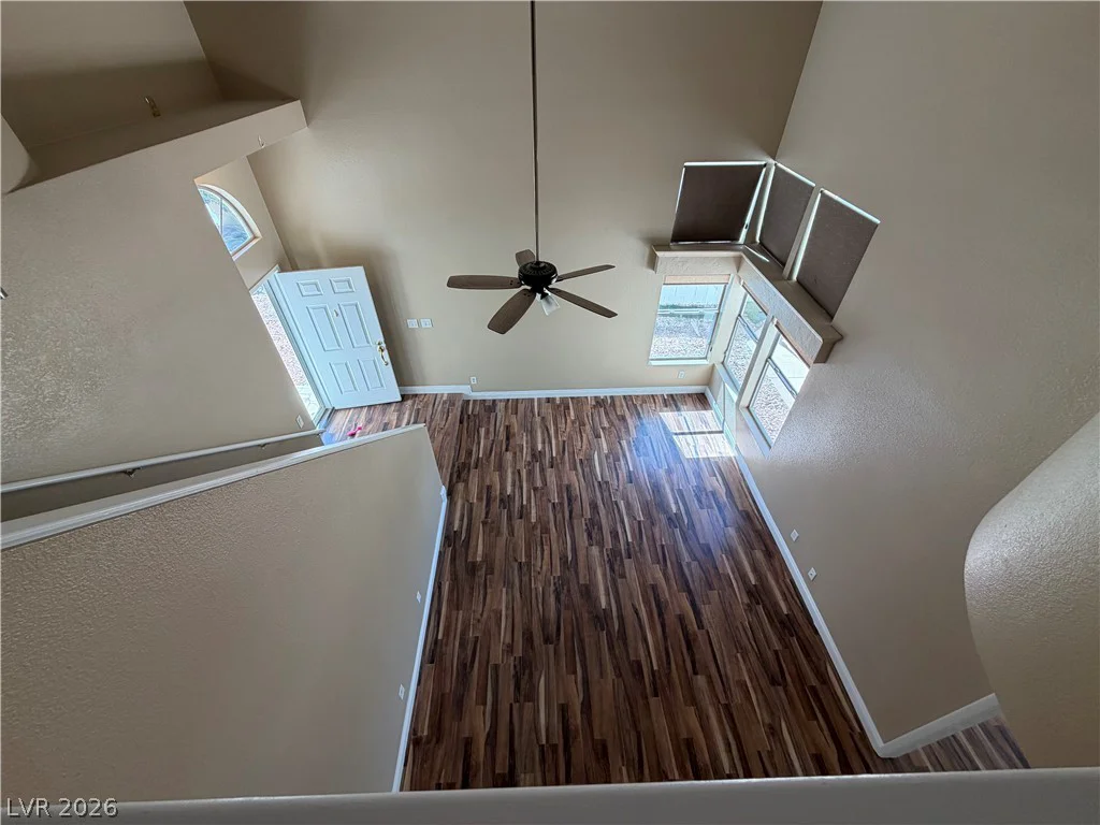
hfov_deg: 102.1
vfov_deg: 85.7
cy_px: 412
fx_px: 445
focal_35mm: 14
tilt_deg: -41.4
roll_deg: +0.1
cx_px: 550
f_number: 2.2
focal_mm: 2.22
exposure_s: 1/121
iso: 80
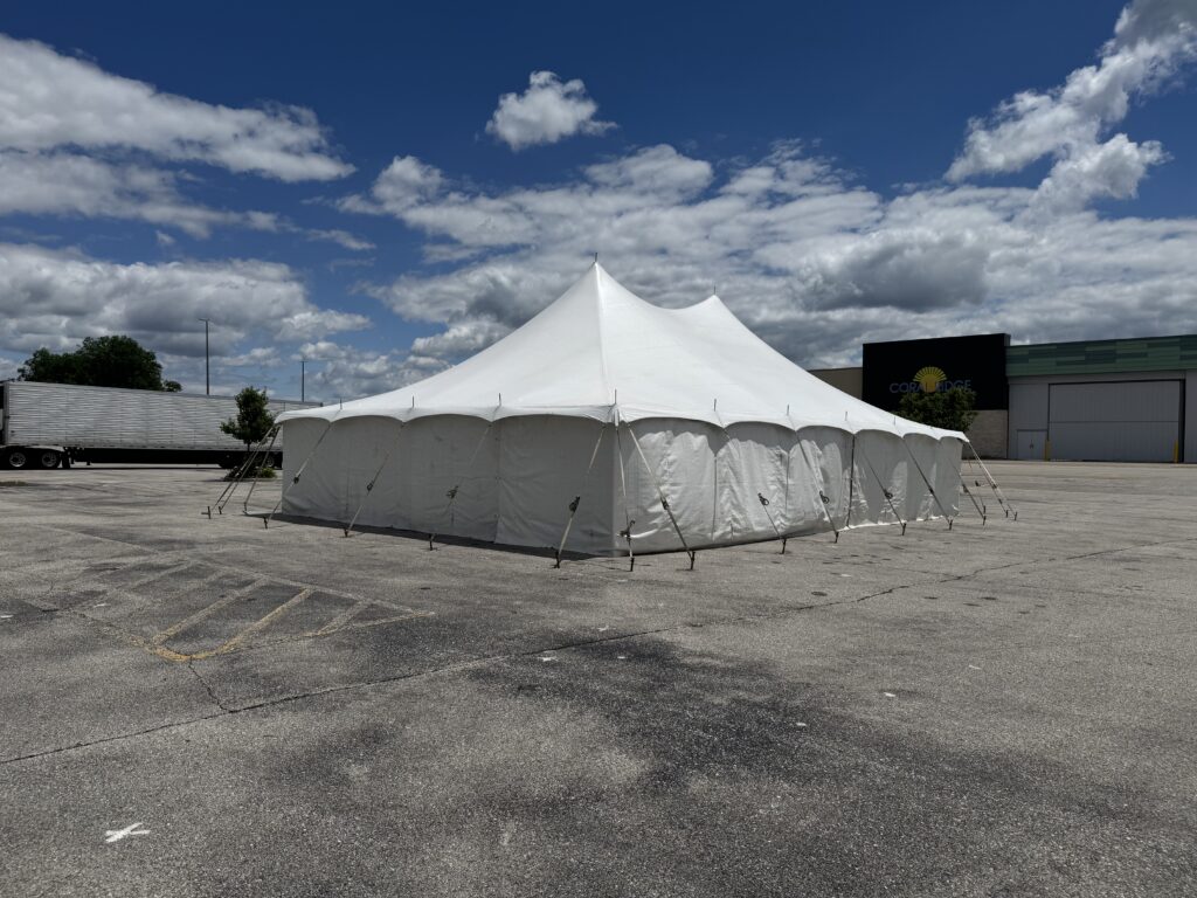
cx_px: 598
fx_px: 830
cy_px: 449
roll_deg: +0.2
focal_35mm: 24
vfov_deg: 56.8
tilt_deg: +1.4
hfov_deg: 71.6
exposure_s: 1/12346
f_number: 1.78
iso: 64
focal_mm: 6.76
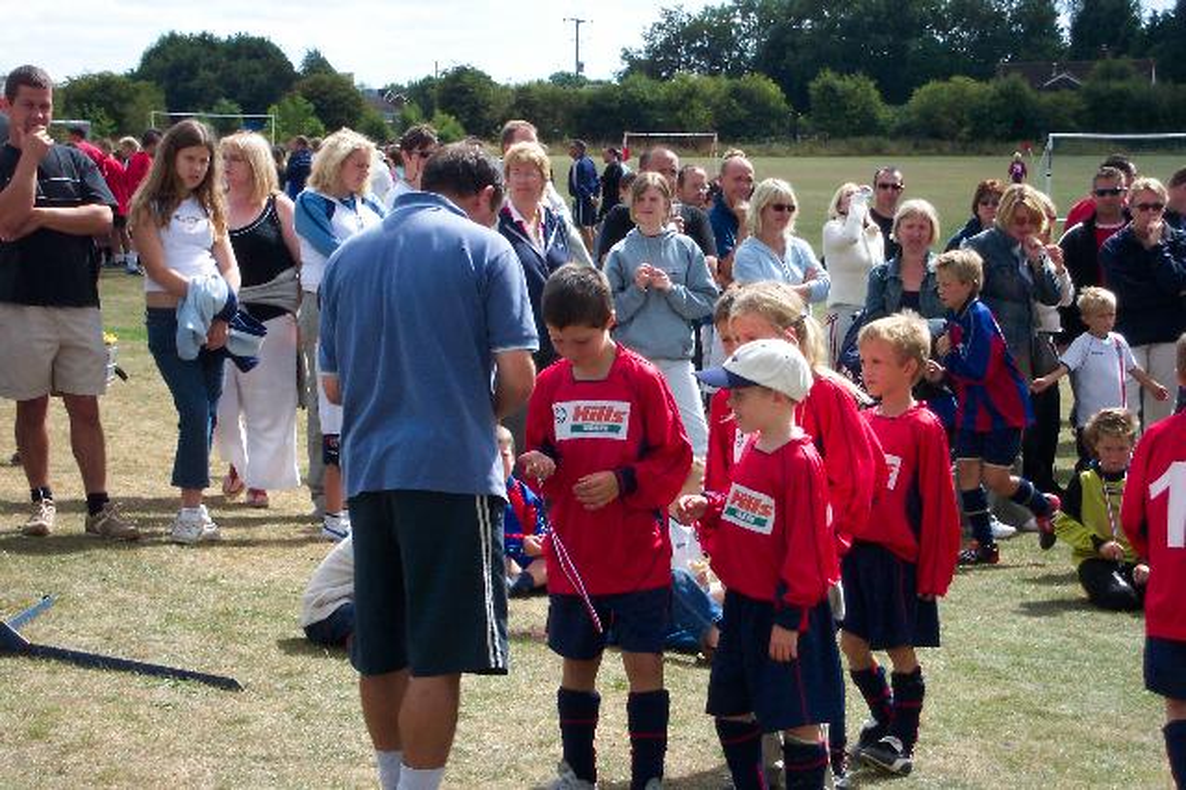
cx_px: 593
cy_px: 395
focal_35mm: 105
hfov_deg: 19.5
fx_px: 3457
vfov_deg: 13.0
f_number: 4.7
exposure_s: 1/500
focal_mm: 21.2
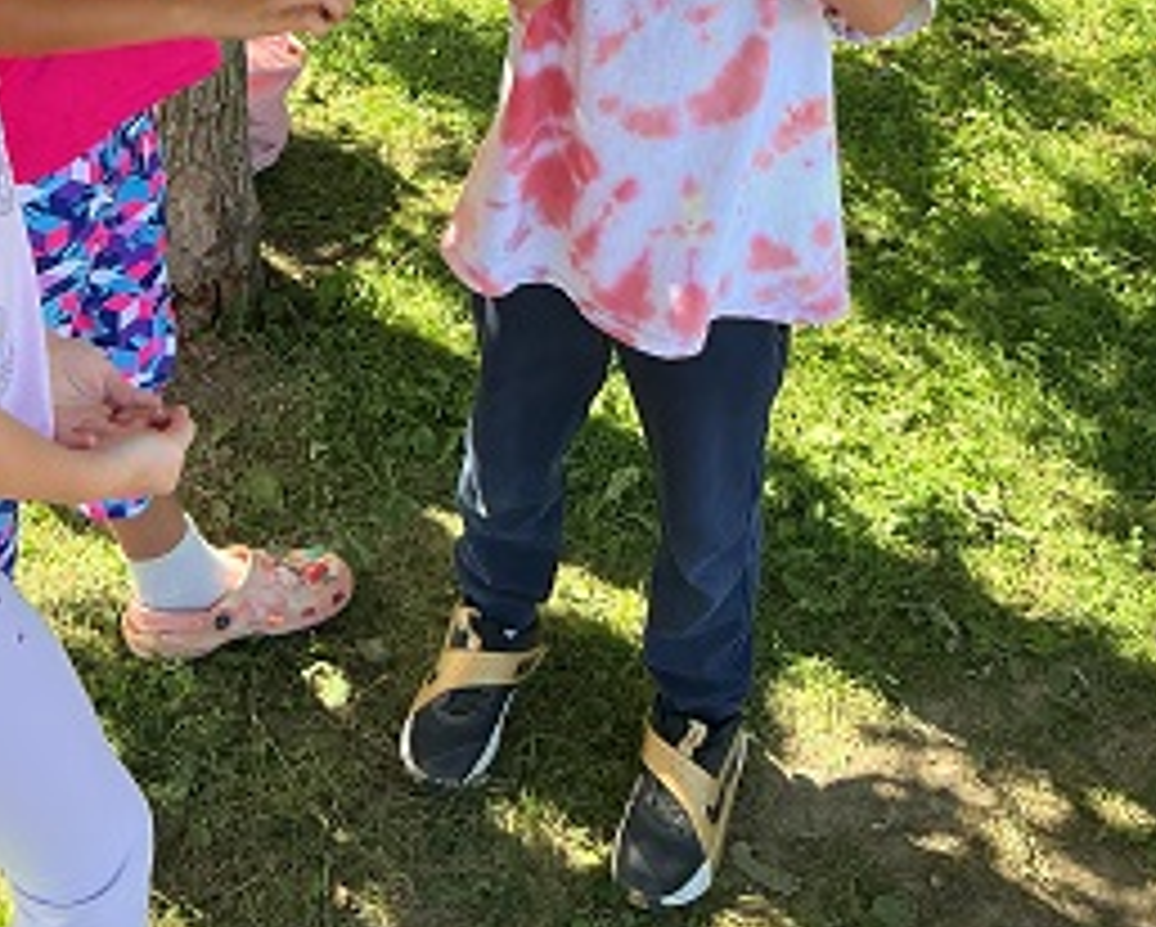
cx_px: 479
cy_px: -166
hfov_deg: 34.0
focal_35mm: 55
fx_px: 1883
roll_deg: -2.8
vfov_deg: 25.1
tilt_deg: -19.5
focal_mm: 3
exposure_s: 1/279
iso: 25
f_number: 1.8
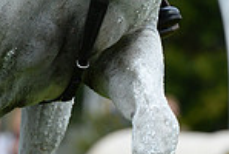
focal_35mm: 1553
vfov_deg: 0.9
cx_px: 49
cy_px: -231
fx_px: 9898
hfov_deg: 1.3
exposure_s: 1/1000
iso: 1000
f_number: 8
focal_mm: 400
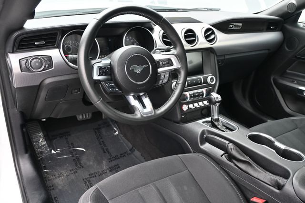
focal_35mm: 32
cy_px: 102
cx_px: 152
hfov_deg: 59.5
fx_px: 267
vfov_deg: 41.7
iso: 400
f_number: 4
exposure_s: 1/160
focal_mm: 21
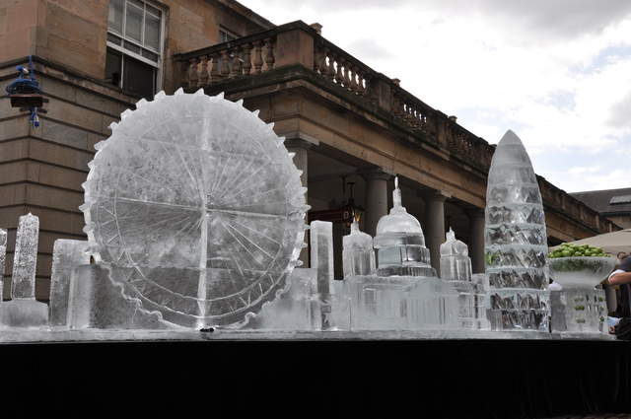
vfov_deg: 34.1
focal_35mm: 39
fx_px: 683
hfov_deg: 49.6
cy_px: 210
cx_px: 316
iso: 200
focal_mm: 26
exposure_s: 1/200
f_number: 10
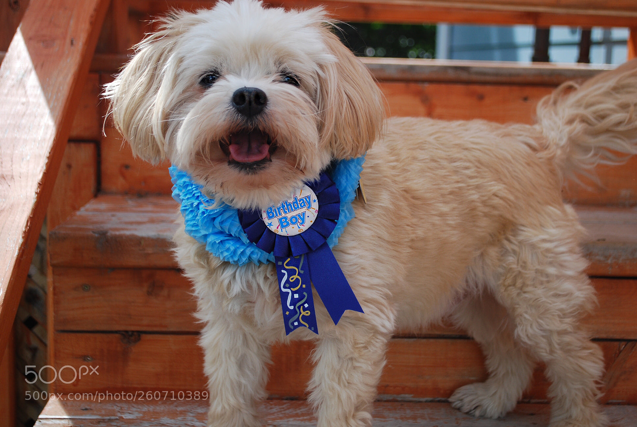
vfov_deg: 25.8
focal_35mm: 52
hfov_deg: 37.8
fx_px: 930
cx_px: 318
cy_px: 214
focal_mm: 35
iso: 200
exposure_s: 1/640
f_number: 5.3
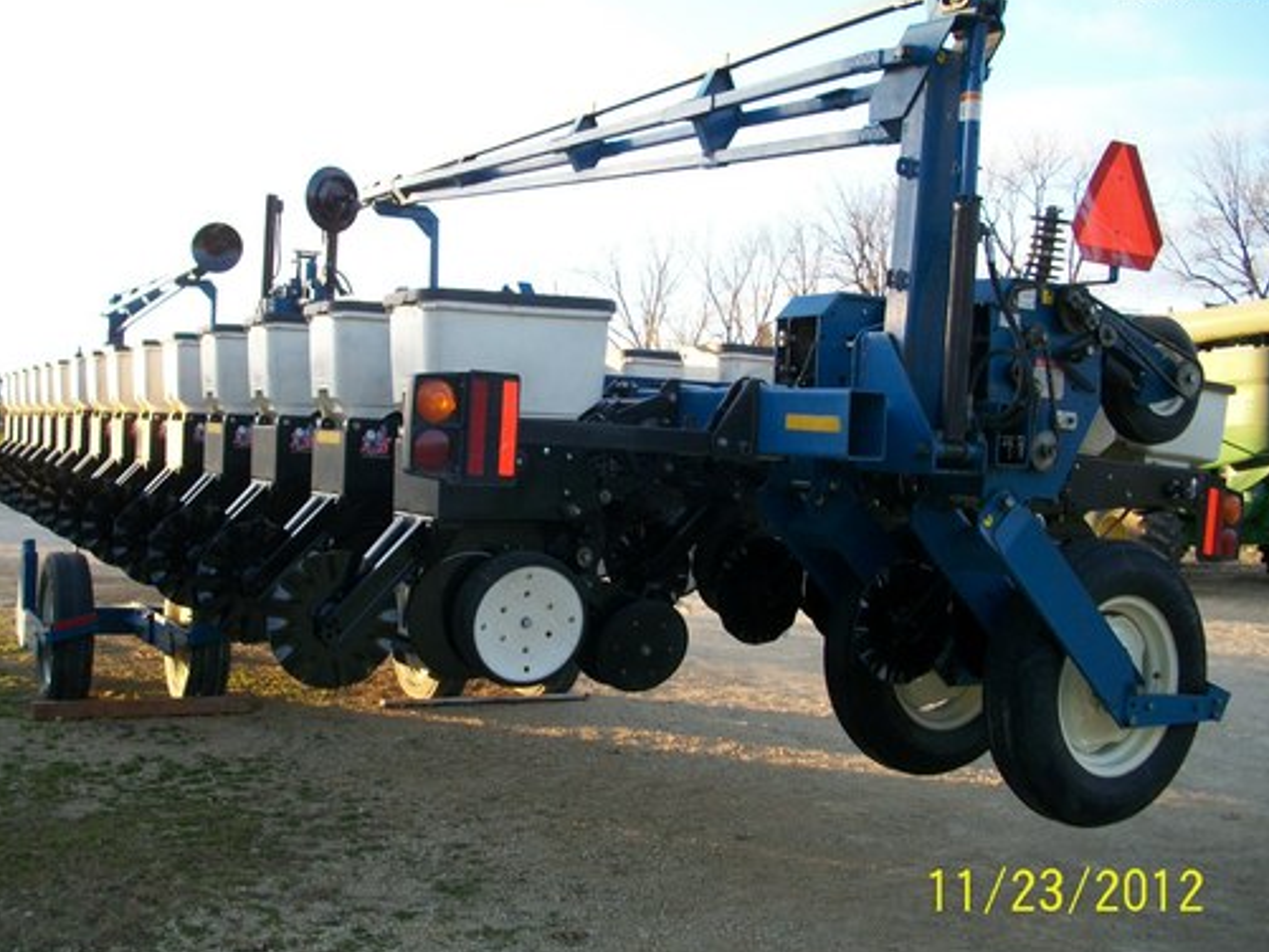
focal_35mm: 38
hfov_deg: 48.9
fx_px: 1393
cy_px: 484
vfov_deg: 37.7
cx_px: 585
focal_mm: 6.3
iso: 80
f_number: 3.1
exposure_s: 1/100
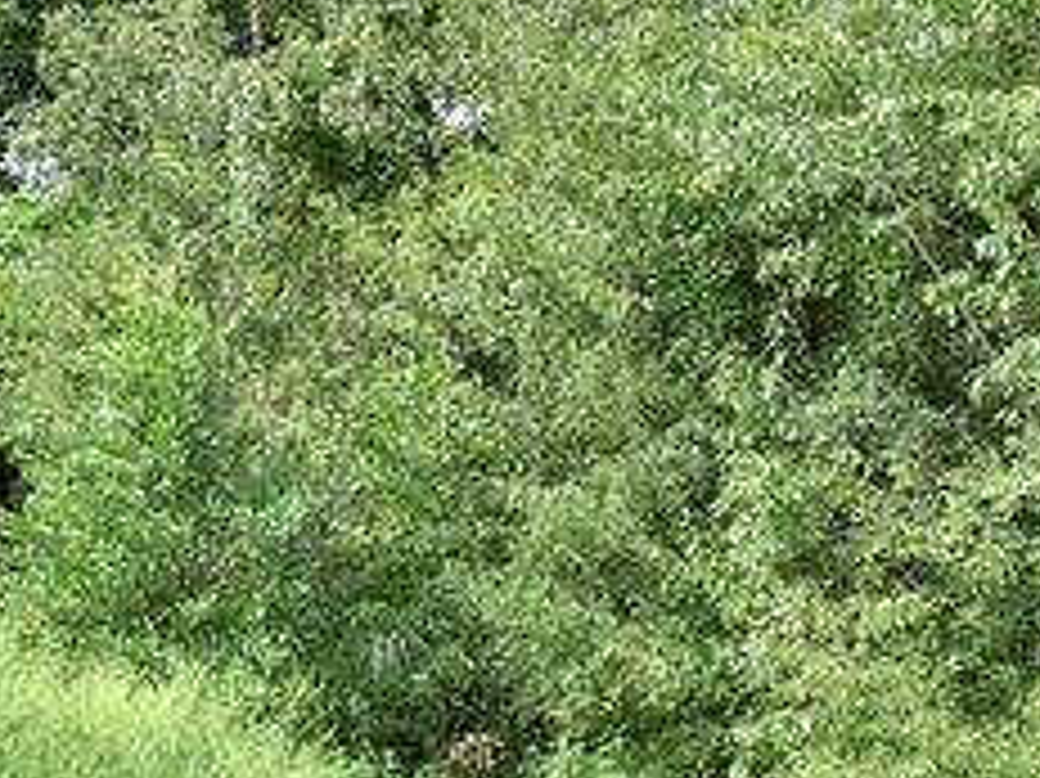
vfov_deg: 22.3
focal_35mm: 65
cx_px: 932
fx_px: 1952
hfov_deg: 28.7
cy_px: 591
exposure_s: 1/160
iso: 80
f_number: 4
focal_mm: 5.09
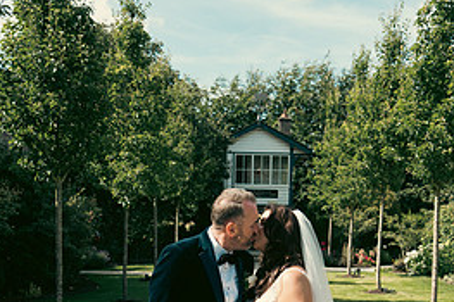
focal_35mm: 53
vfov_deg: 24.0
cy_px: 322
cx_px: 243
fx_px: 668
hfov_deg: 37.5
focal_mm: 24
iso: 125
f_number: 3.5
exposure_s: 1/800
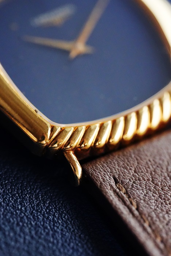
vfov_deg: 19.4
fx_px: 747
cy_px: 128
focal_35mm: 105
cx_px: 86
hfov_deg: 13.1
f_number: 4
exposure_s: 1/250
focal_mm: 105
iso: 12800
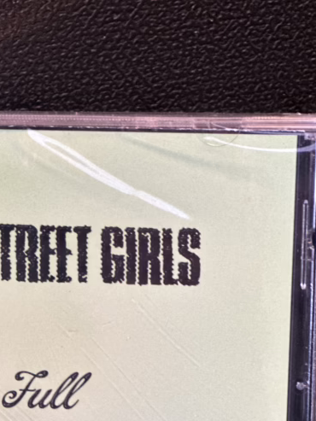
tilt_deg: -25.7
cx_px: 21
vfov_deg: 12.3
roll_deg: -1.1
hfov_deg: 9.2
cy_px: 341
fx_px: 1947
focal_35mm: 160
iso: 400
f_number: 2.8
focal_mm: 9
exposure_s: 1/14
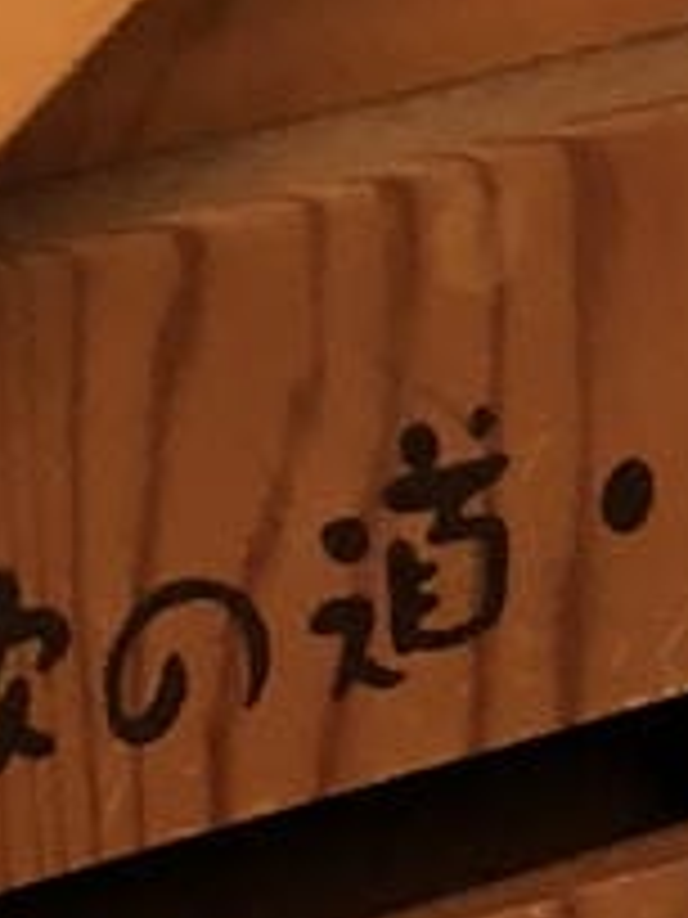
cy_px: 2286
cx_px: 935
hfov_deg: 6.5
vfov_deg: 8.0
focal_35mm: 228
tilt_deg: -39.2
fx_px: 6042
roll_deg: -1.7
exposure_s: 1/6
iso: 80
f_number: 1.8
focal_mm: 3.99
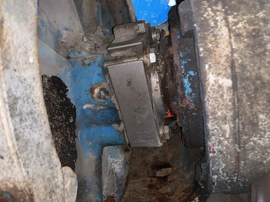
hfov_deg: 67.3
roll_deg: -18.2
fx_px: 203
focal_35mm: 26
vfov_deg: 53.1
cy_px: 101
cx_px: 135
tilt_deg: -30.5
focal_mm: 4.25
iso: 40
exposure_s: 1/4
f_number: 1.8
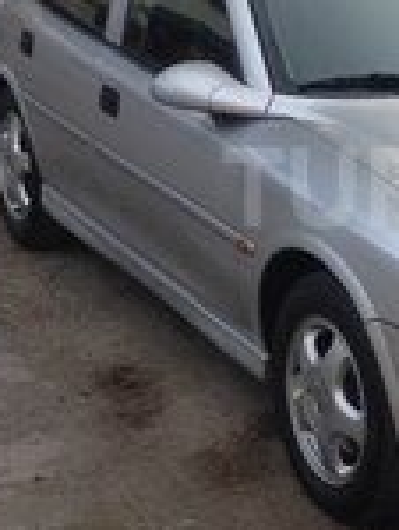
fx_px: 1670
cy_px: 187
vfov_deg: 18.0
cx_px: 494
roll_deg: -0.8
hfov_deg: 13.2
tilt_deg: -14.2
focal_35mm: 109
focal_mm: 4.12
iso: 50
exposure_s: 1/653
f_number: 2.4
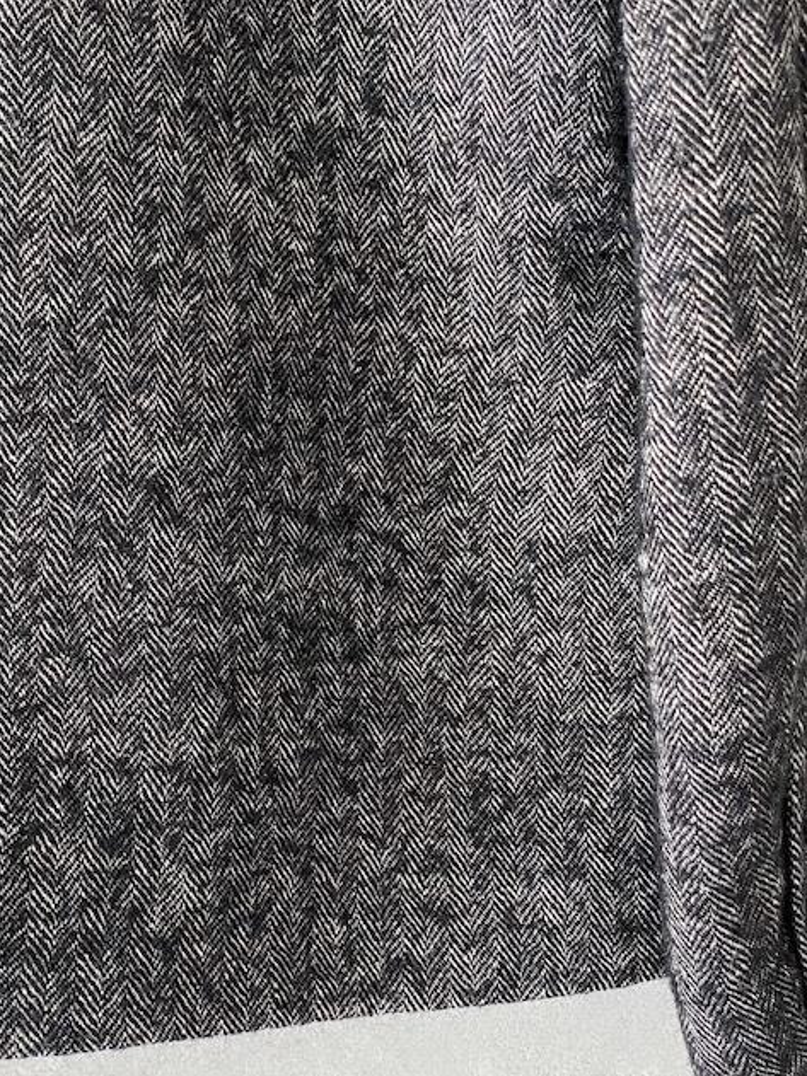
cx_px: 290
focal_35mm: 44
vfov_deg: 42.9
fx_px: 1368
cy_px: 606
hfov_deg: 32.7
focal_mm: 4.25
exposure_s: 1/60
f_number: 1.8
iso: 320
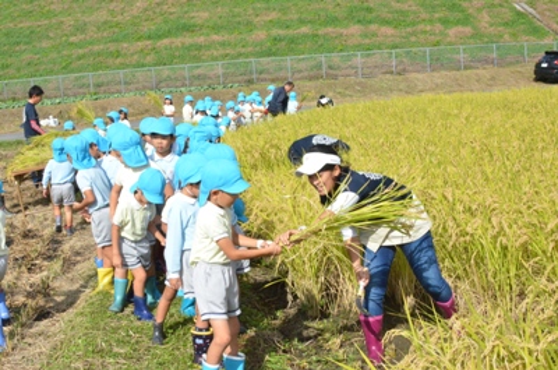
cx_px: 279
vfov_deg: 31.8
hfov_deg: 46.5
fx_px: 650
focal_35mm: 42
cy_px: 185
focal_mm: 28
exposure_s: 1/1600
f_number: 20
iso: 4000
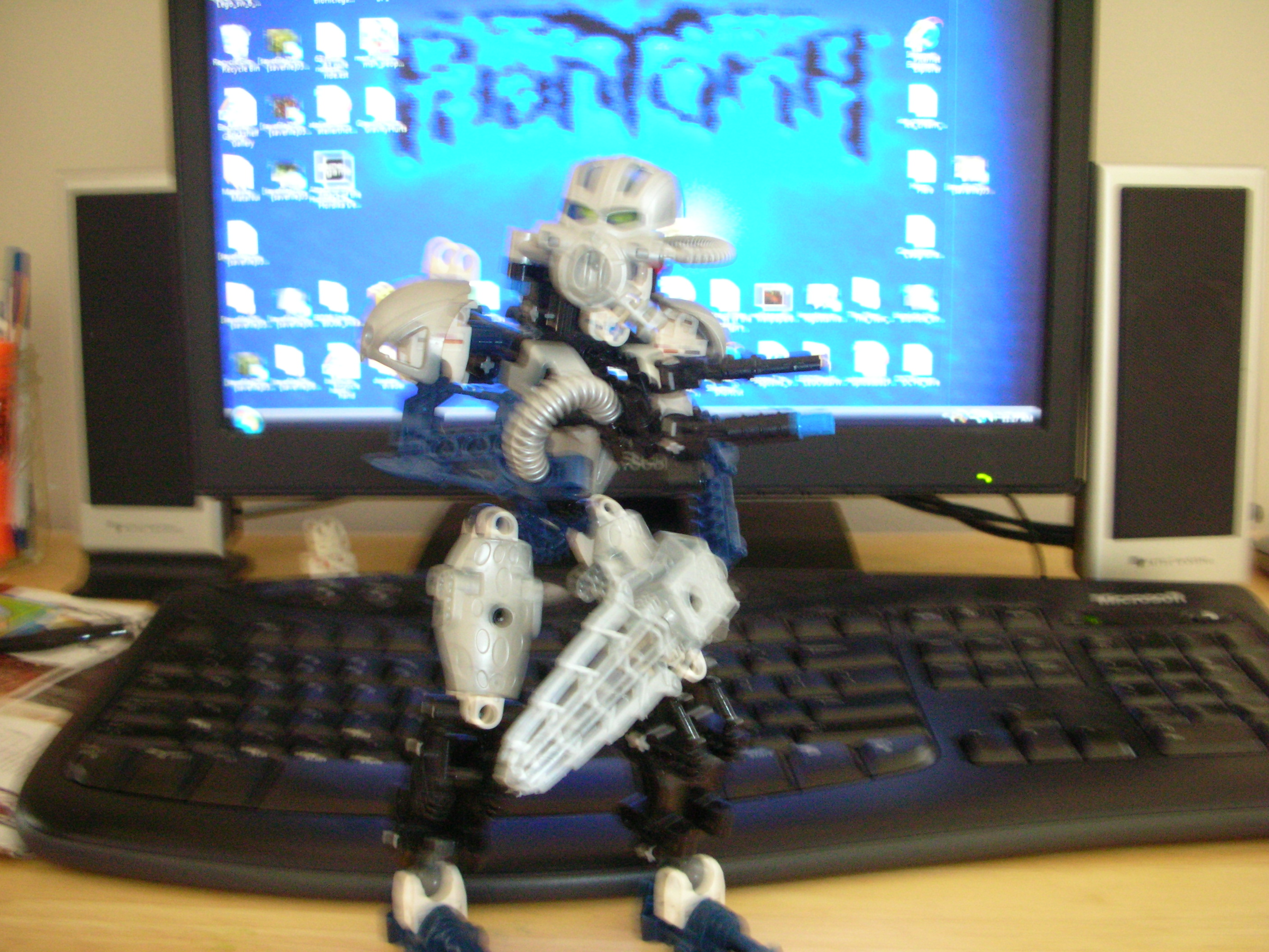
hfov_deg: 52.6
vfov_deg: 40.7
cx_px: 634
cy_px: 476
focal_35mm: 35
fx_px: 1283
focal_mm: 5.8
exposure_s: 1/4.5
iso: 200
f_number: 3
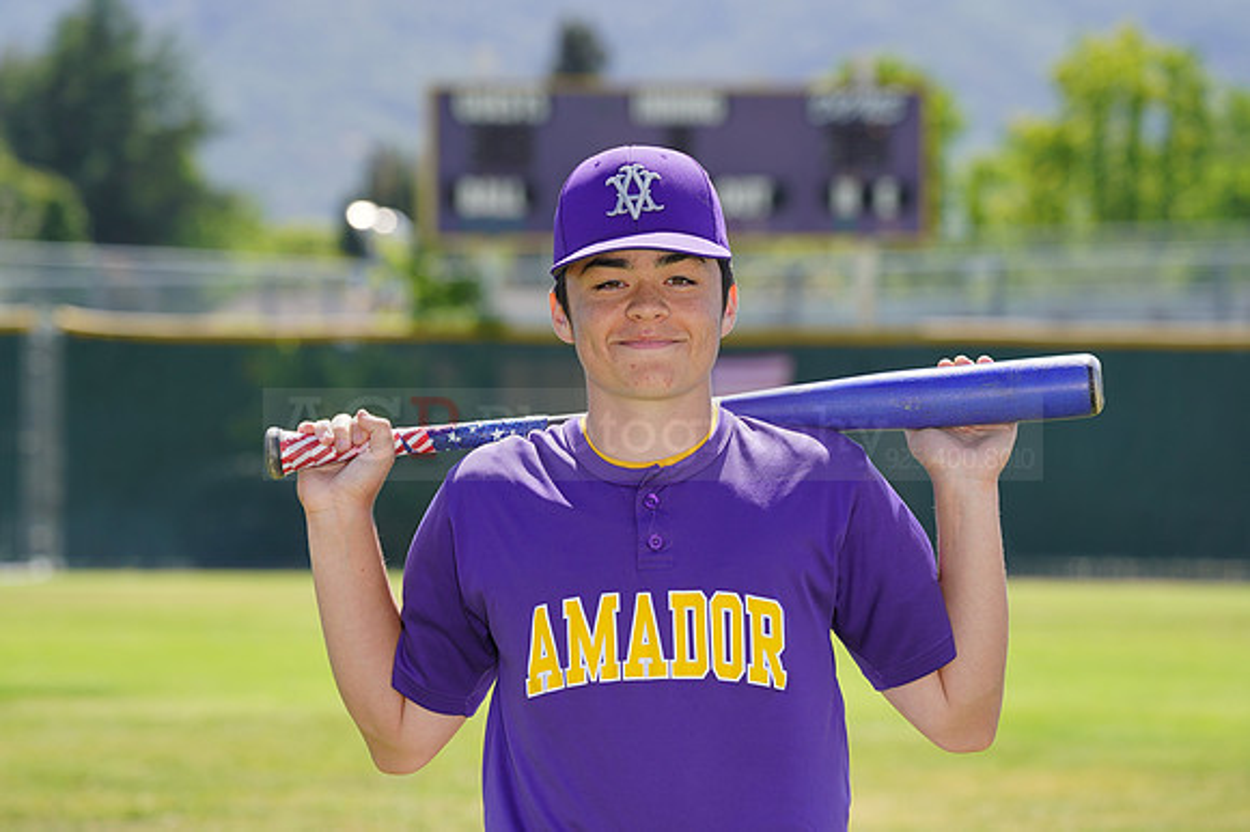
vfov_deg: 7.0
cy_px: 416
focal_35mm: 196
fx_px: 6801
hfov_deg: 10.5
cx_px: 625
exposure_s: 1/250
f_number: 7.1
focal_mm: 196
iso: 100
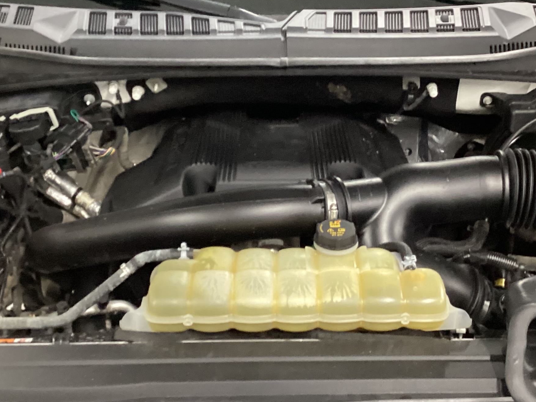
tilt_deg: -28.2
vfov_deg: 25.2
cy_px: 185
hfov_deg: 33.2
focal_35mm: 58
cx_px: 284
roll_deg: +0.5
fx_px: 898
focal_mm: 3.3
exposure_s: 1/25
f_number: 2.4
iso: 640
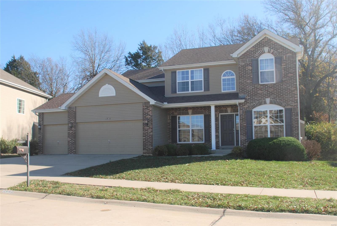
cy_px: 113
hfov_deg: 61.9
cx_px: 168
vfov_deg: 43.7
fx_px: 281
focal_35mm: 30
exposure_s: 1/160
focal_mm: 20
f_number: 6.3
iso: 100
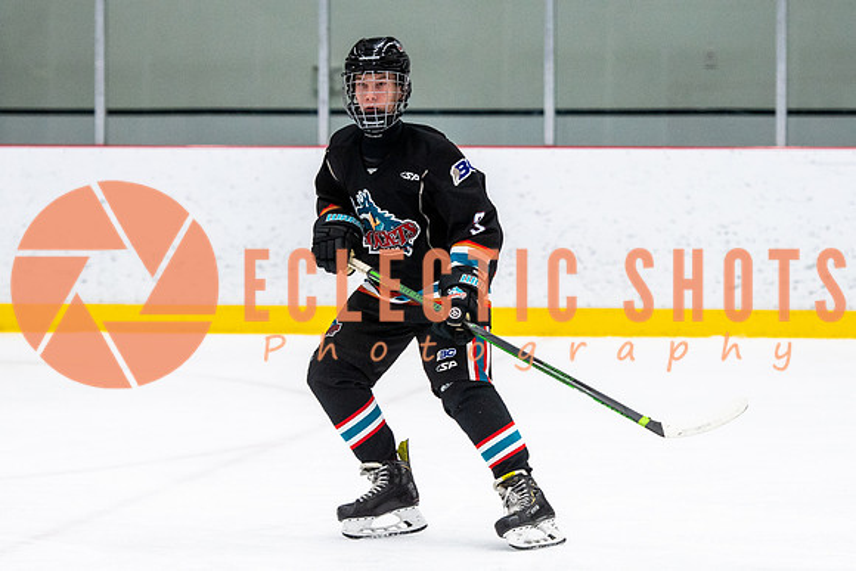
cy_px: 234
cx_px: 428
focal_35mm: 210
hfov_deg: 9.8
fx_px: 4989
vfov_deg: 6.6
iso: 1600
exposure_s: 1/640
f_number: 2.8
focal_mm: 116
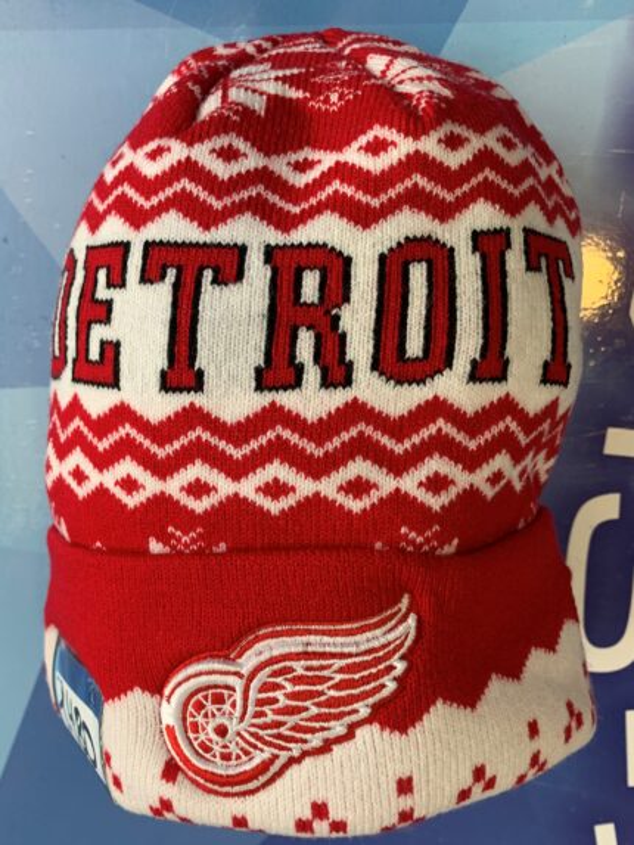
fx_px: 635
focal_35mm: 26
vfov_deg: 67.3
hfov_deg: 53.1
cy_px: 422
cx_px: 317
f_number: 1.8
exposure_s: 1/69
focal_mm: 4.25
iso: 100
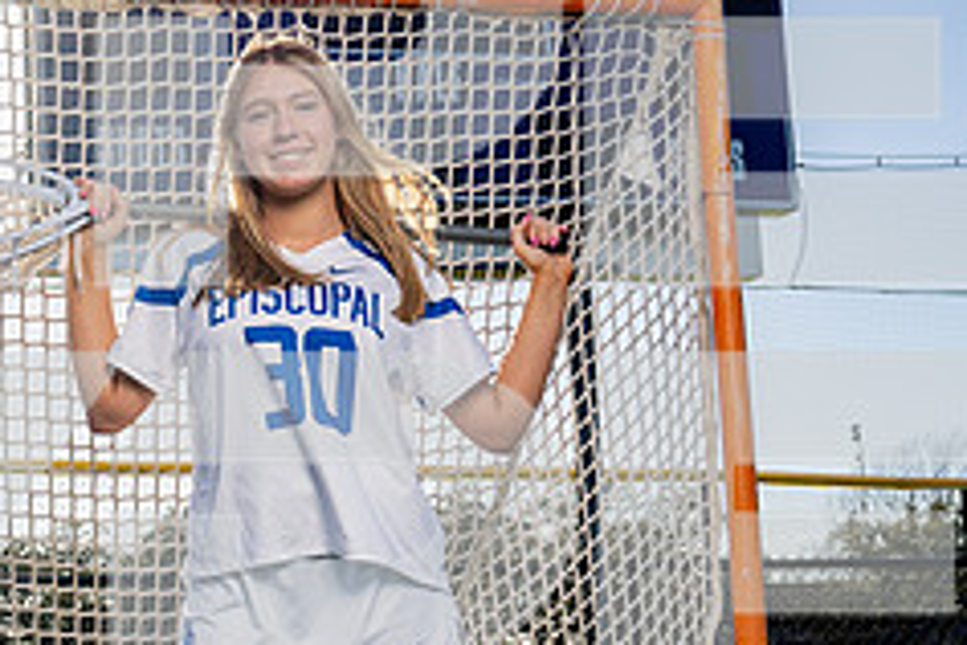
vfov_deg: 20.2
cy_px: 569
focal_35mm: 66
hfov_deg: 28.8
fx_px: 1773
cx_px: 29
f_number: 4
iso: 100
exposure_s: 1/800
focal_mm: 27
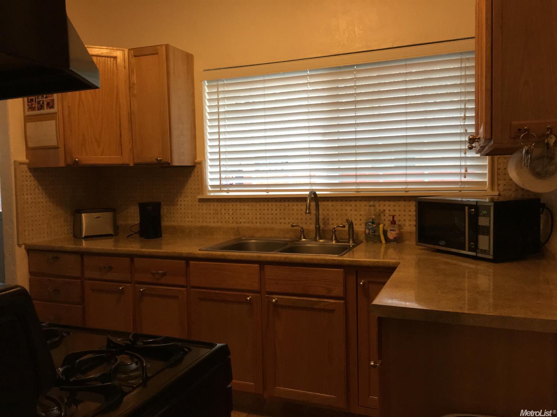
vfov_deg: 48.2
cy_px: 208
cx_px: 278
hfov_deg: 61.7
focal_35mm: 29
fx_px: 466
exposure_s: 1/30
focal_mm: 4.15
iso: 200
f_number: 2.2
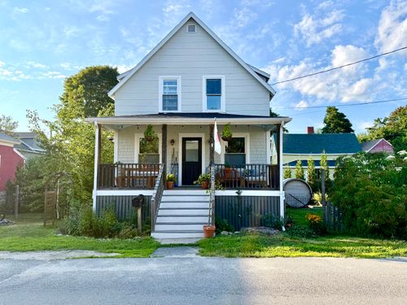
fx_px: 282
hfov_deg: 71.6
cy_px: 152
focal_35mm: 24
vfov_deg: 56.8
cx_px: 204
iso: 100
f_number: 1.78
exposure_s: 1/3145
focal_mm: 6.76
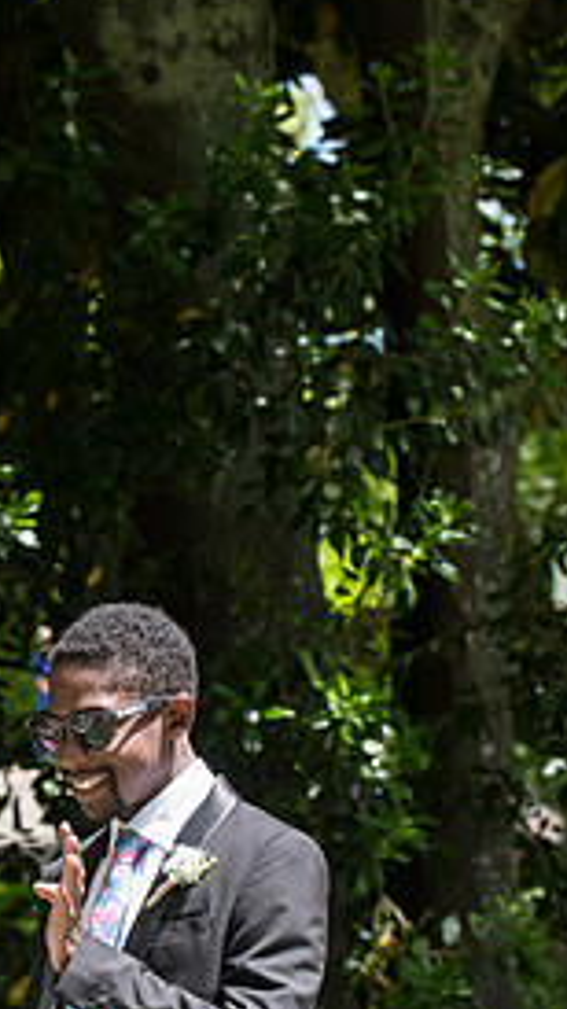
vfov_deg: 13.9
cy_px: 657
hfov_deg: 7.8
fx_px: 4145
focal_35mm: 155
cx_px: 66
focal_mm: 70
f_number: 4
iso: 160
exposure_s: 1/400
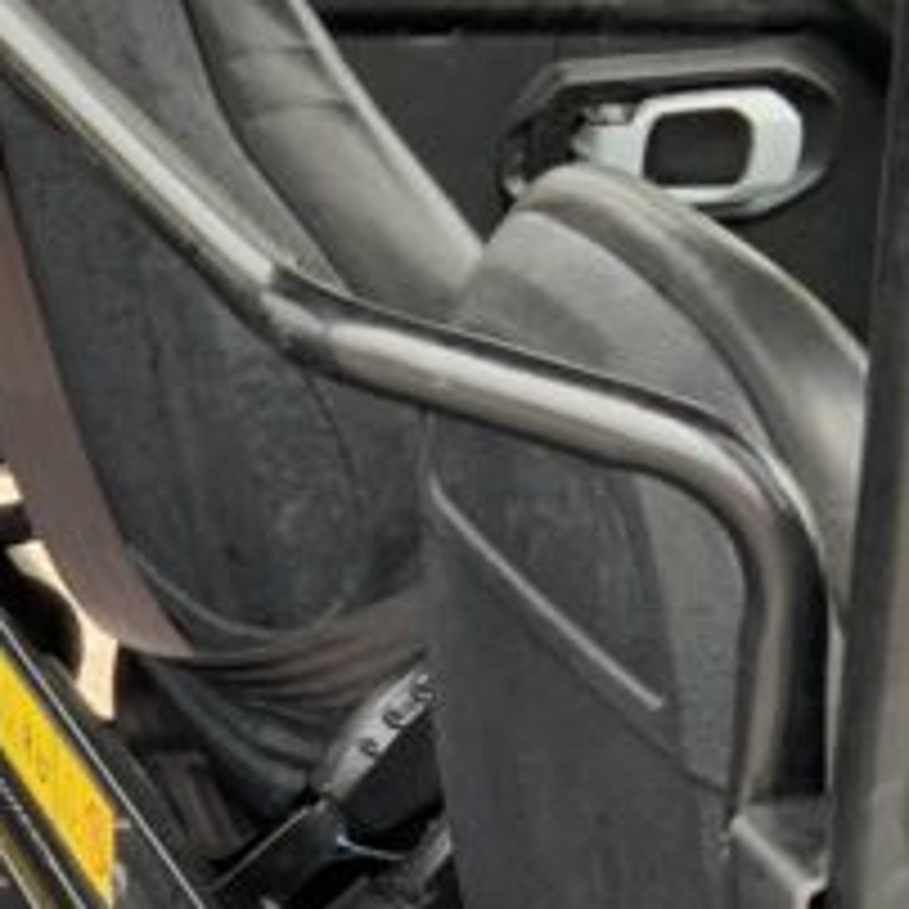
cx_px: -670
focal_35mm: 130
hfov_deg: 12.4
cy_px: 999
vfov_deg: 13.2
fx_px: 3862
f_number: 1.8
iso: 50
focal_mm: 3
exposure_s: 1/122
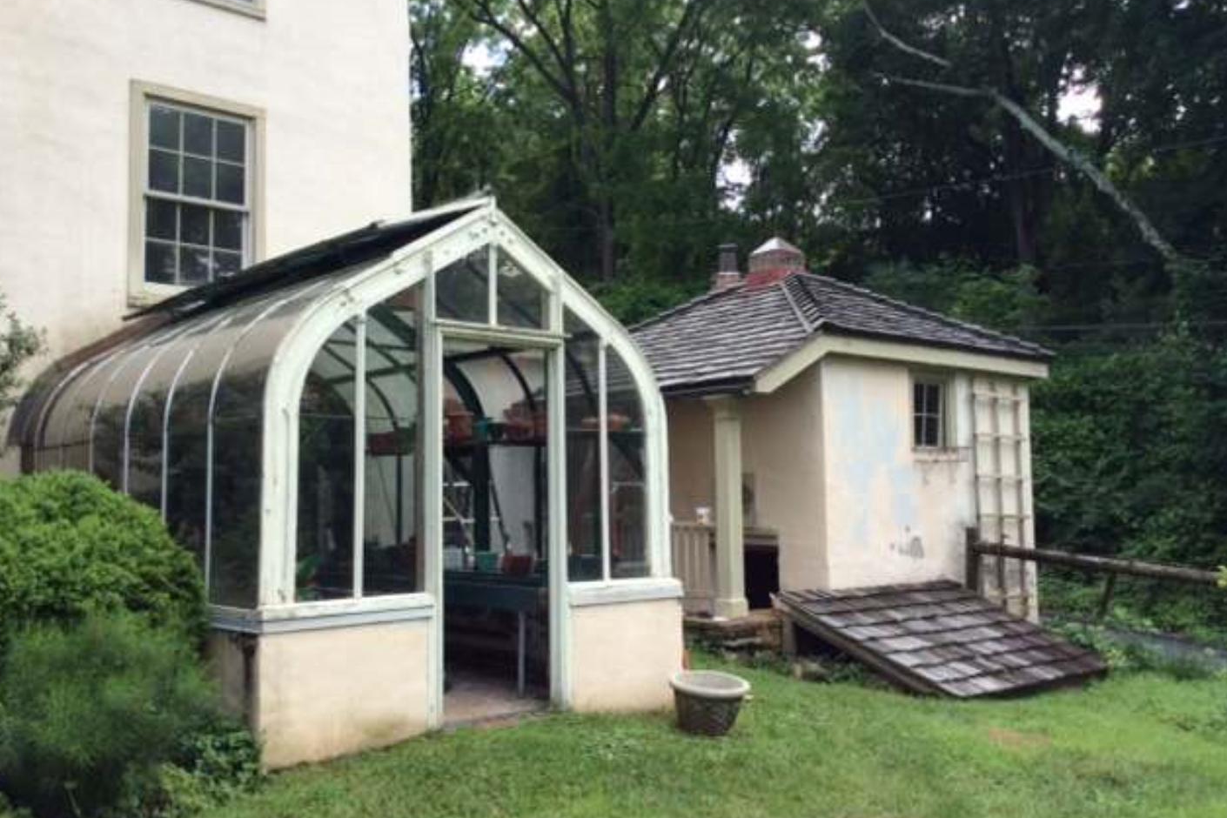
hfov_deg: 55.8
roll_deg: +3.0
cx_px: 613
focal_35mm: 34
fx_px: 1159
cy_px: 429
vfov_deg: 38.9
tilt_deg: +3.3
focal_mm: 3.3
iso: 32
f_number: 2.4
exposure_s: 1/440
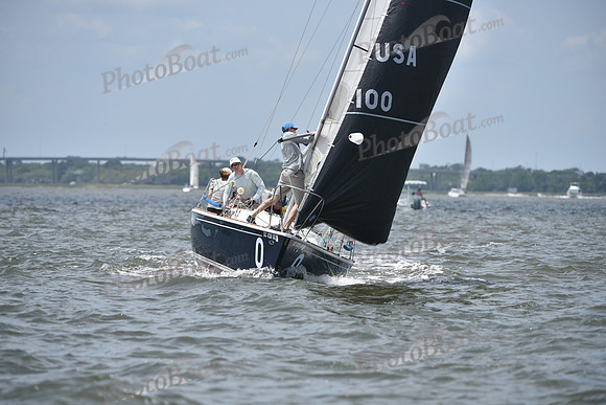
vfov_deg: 3.9
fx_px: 5893
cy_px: 202
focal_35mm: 350
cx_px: 303
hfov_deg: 5.9
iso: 100
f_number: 5
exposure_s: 1/800
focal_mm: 350
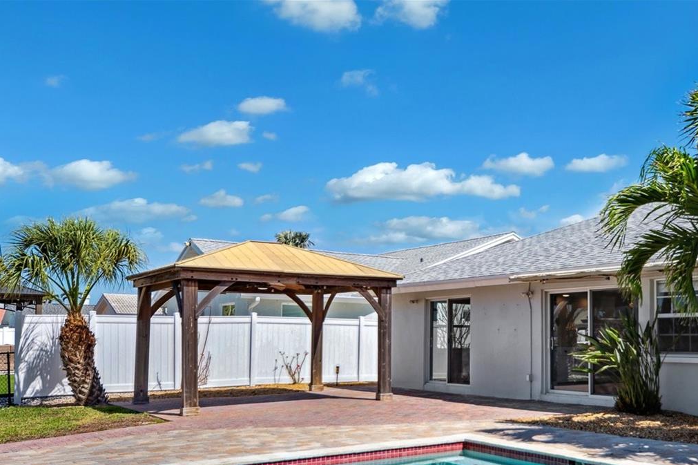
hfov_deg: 80.7
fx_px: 368
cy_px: 368
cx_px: 518
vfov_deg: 59.7
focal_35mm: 19
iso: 100
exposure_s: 1/250
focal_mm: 12
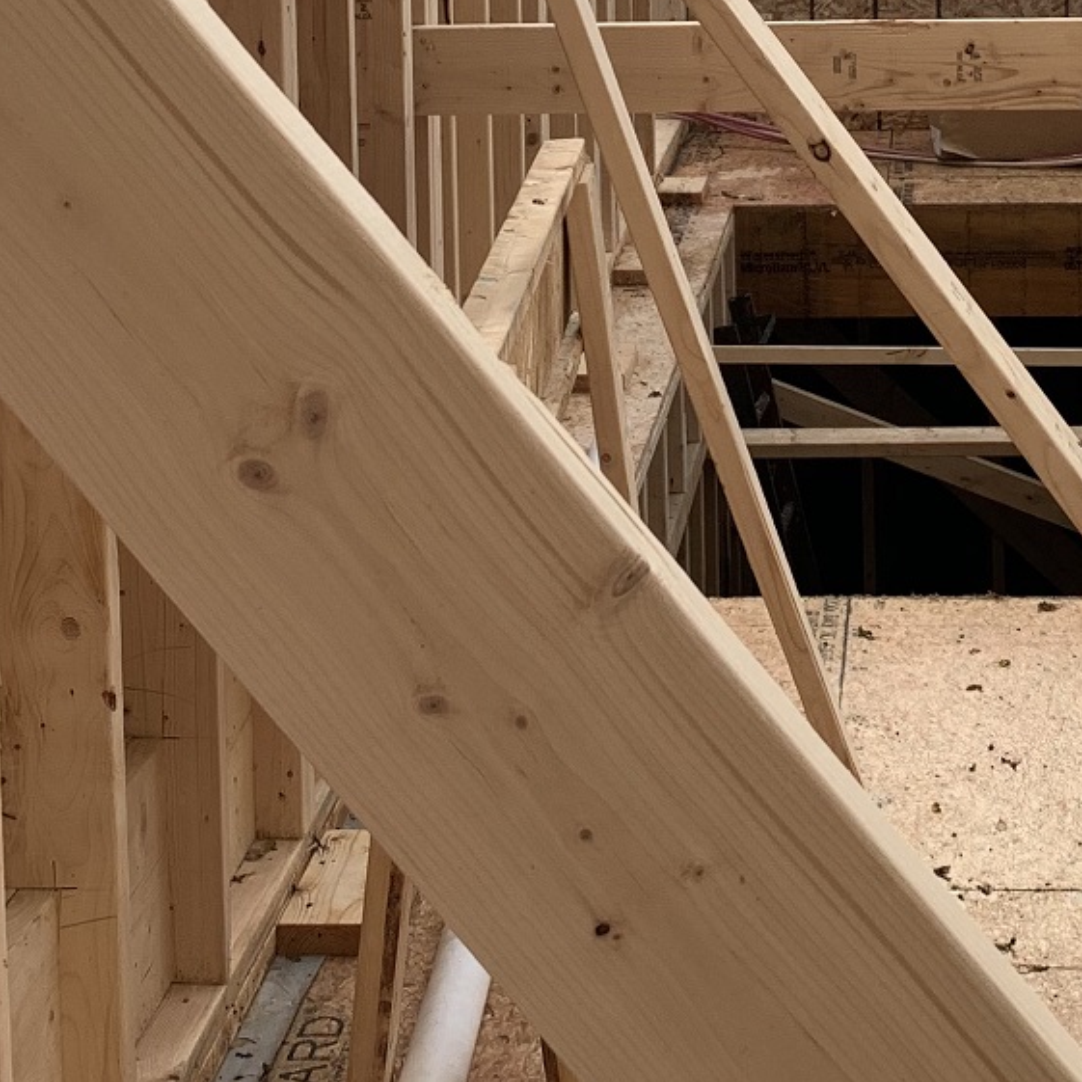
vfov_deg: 20.2
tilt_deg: -3.8
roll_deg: +1.3
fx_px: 2900
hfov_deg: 21.0
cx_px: 777
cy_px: -87
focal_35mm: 82
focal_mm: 4.25
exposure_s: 1/864
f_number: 1.8
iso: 25
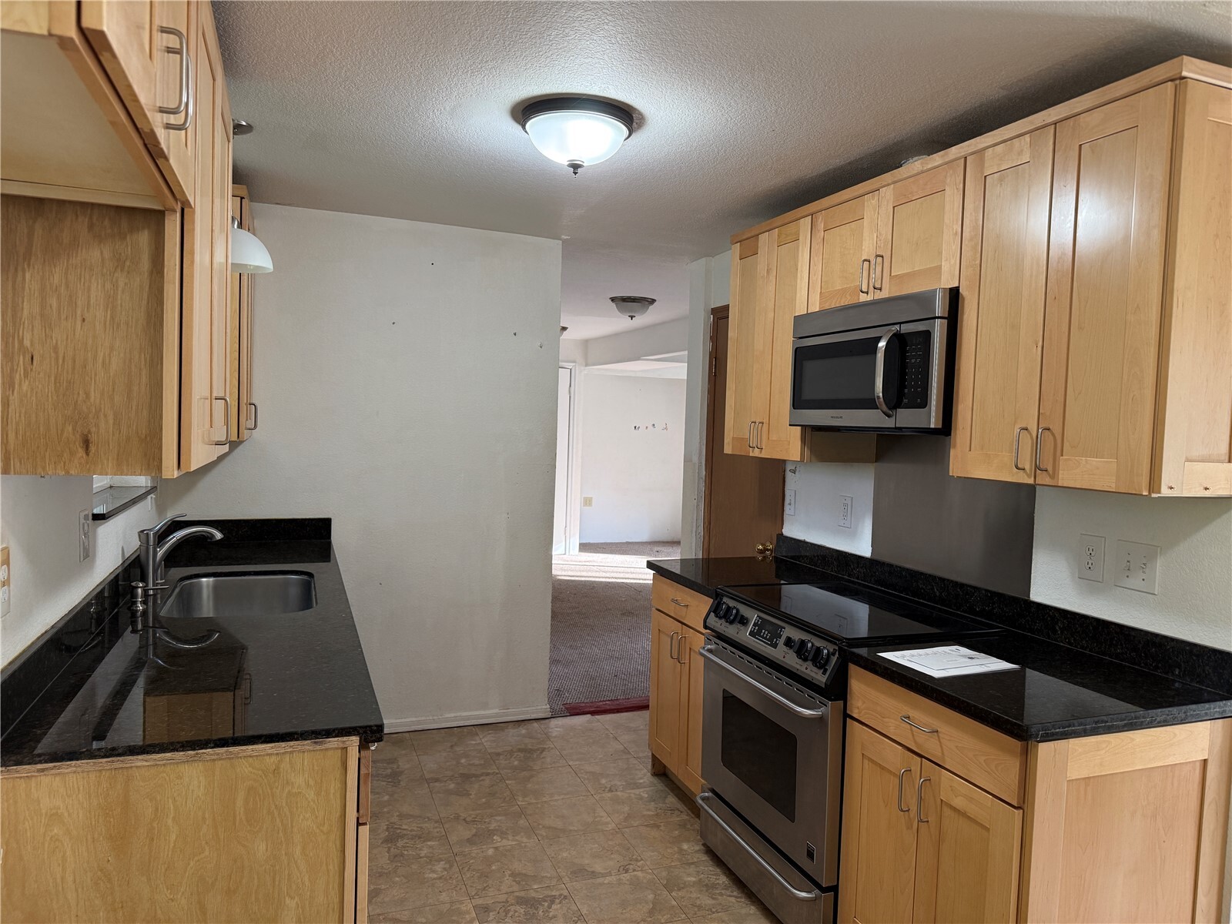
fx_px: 854
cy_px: 462
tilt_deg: -2.2
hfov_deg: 71.6
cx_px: 616
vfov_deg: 56.8
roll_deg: -2.1
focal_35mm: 24
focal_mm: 6.76
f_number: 1.78
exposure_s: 1/120
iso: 200
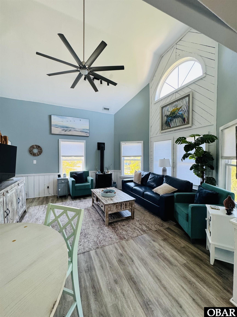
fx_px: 128
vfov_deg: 102.1
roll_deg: +0.7
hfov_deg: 85.7
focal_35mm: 14
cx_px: 118
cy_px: 158
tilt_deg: -0.1
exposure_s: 1/120
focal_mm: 2.22
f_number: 2.2
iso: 200
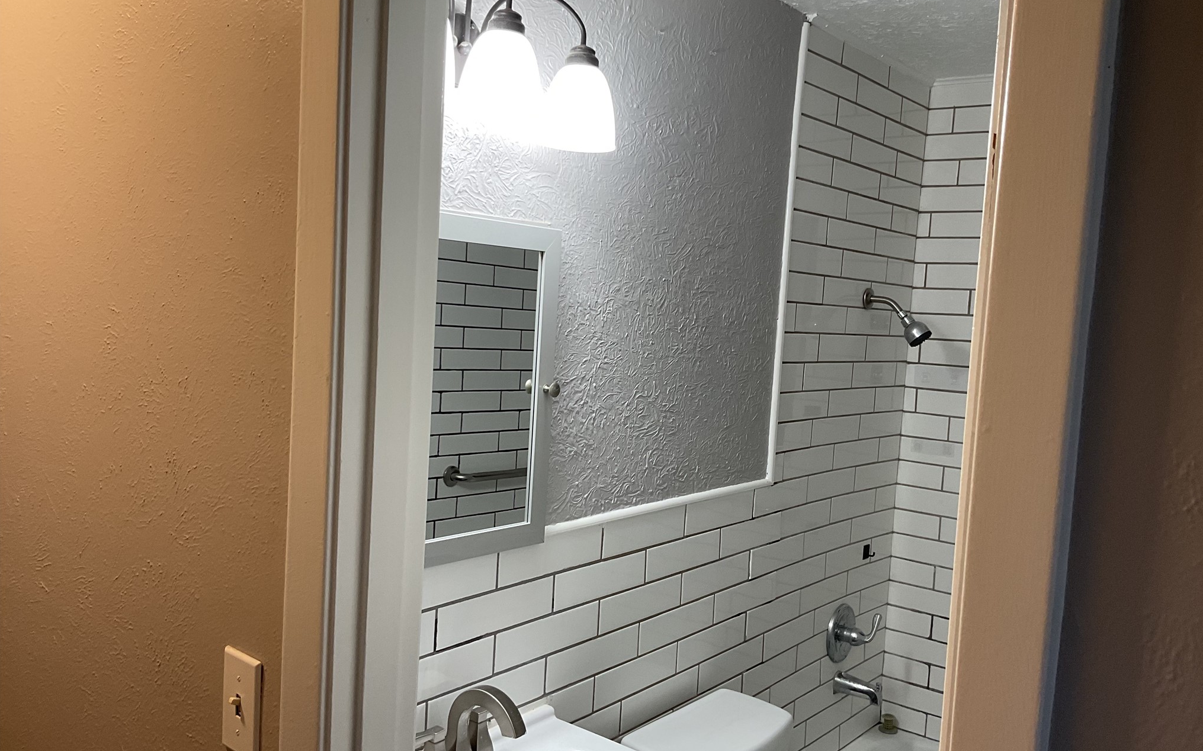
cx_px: 605
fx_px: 1016
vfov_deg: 40.6
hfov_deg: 61.2
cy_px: 379
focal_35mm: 31
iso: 50
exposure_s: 1/60
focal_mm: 3
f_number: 1.8
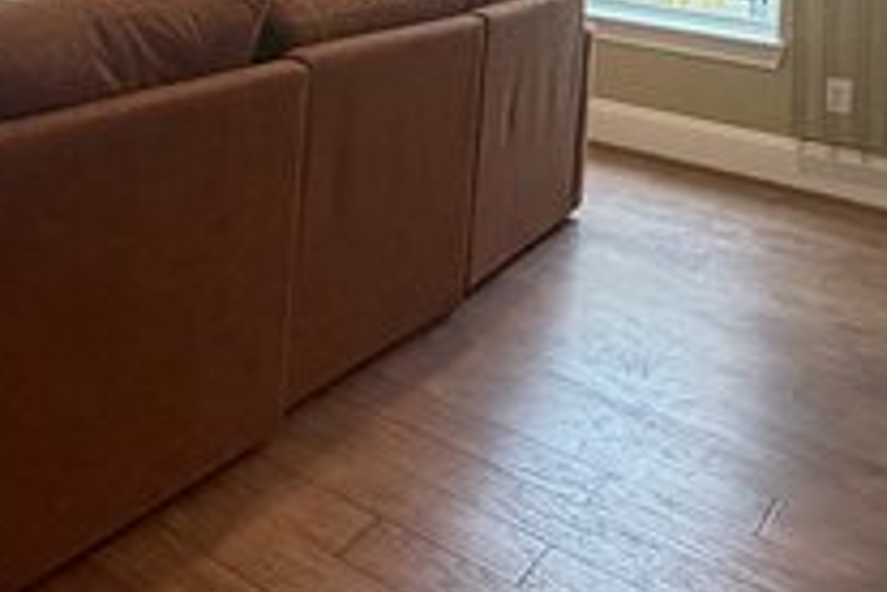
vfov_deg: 26.4
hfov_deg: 39.4
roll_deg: -2.7
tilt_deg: -3.2
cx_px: 39
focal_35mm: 45
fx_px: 1109
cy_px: -129
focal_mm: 2.22
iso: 320
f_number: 2.2
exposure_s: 1/60
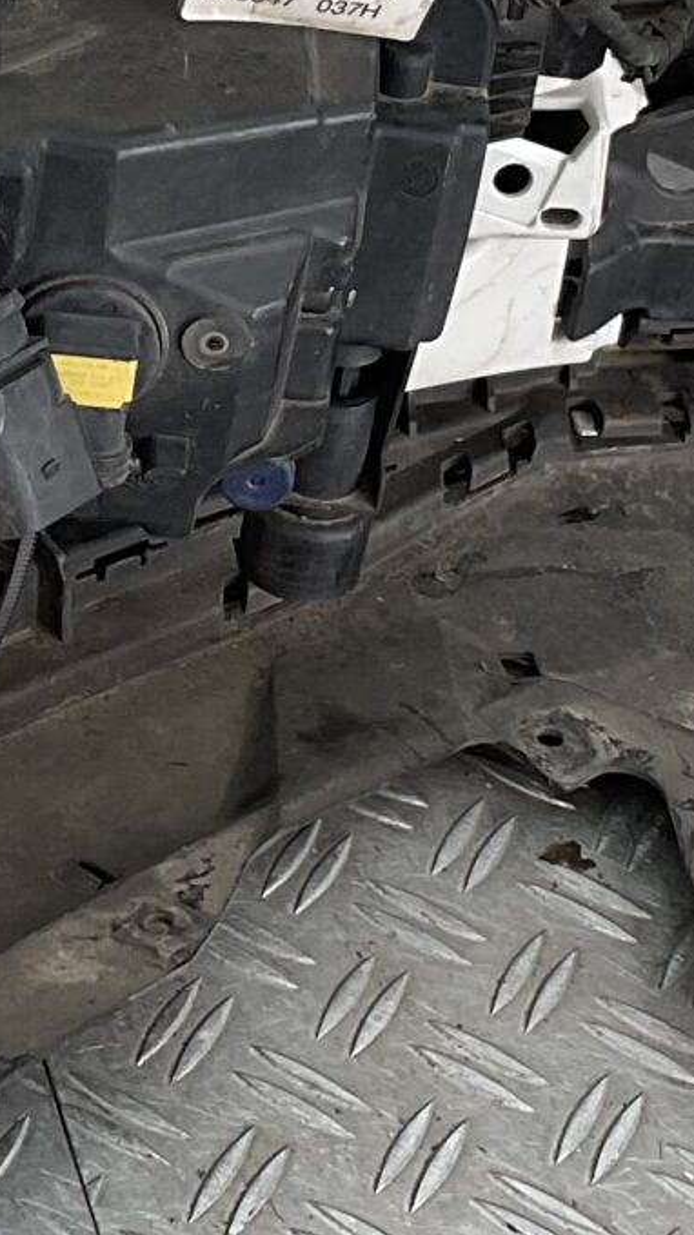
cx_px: 183
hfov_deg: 10.2
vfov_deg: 17.7
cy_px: 105
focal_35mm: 119
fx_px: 3897
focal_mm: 3
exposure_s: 1/108
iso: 16
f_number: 1.8
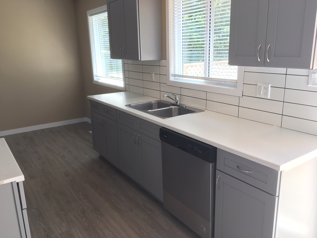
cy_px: 119
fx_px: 266
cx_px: 158
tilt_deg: -14.6
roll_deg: +0.4
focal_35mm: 29
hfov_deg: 61.7
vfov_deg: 48.2
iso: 25
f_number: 2.2
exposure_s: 1/40
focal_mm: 4.15
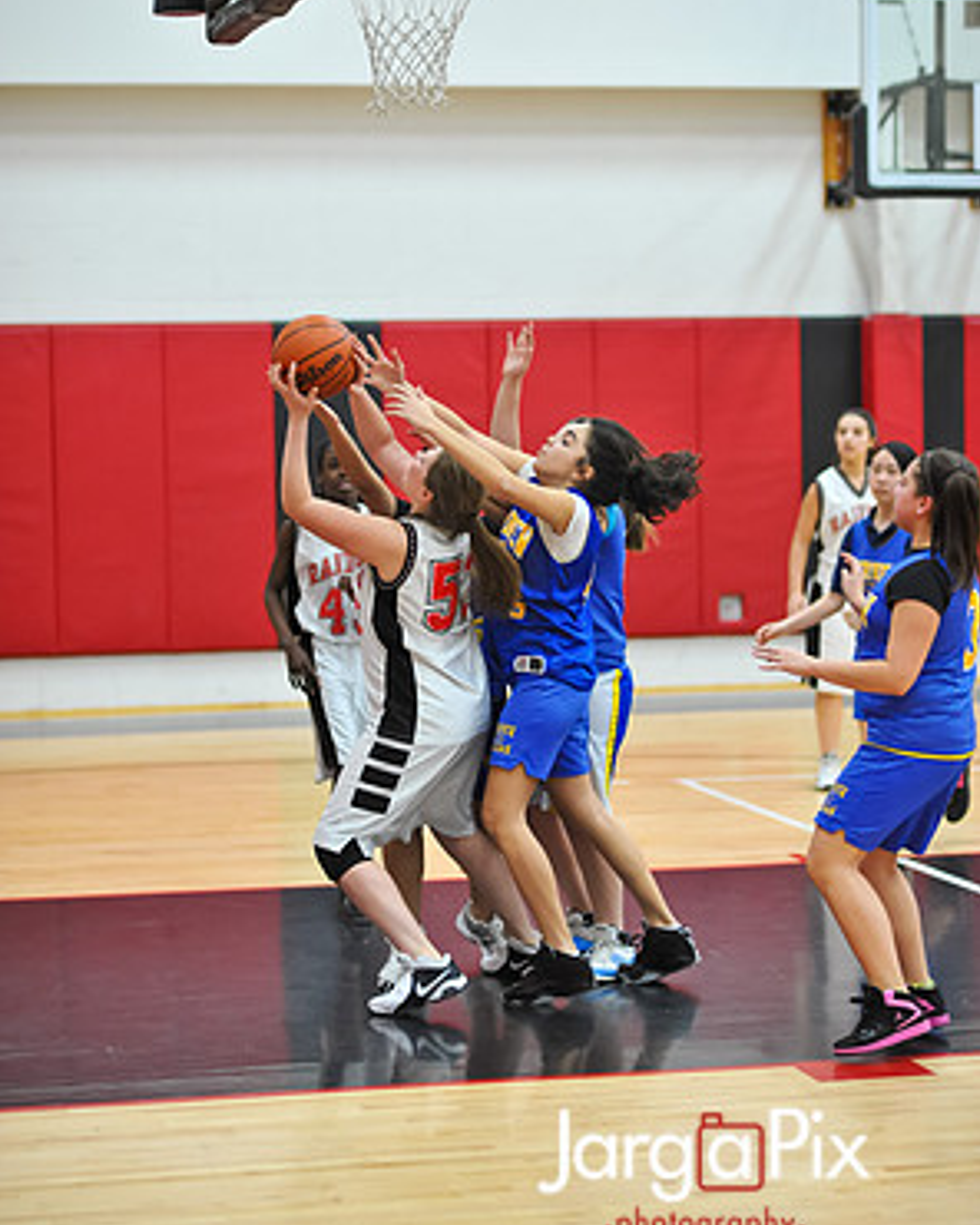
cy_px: 540
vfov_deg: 19.8
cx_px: 488
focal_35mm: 97
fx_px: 3517
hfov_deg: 15.9
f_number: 2.2
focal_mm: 85
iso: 2200
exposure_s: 1/500
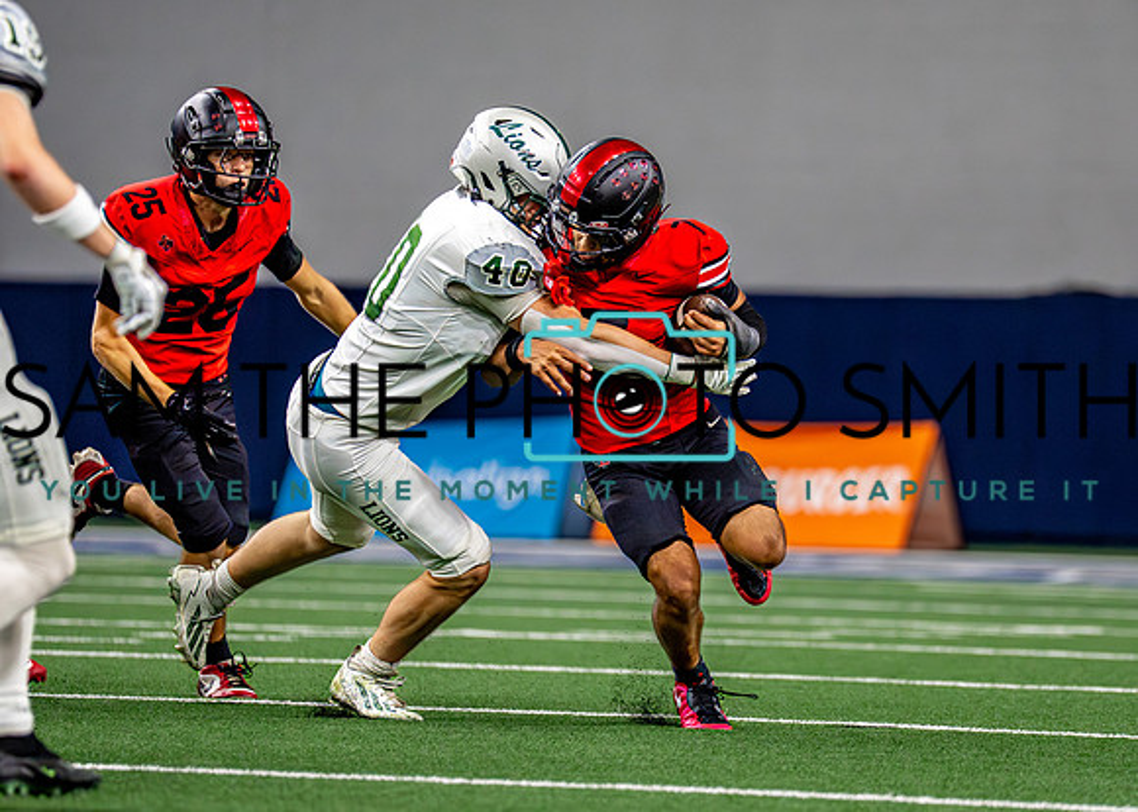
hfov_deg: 6.1
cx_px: 719
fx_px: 10665
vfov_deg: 4.4
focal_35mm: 330
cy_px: 453
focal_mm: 200
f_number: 2.8
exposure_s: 1/2000
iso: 5000
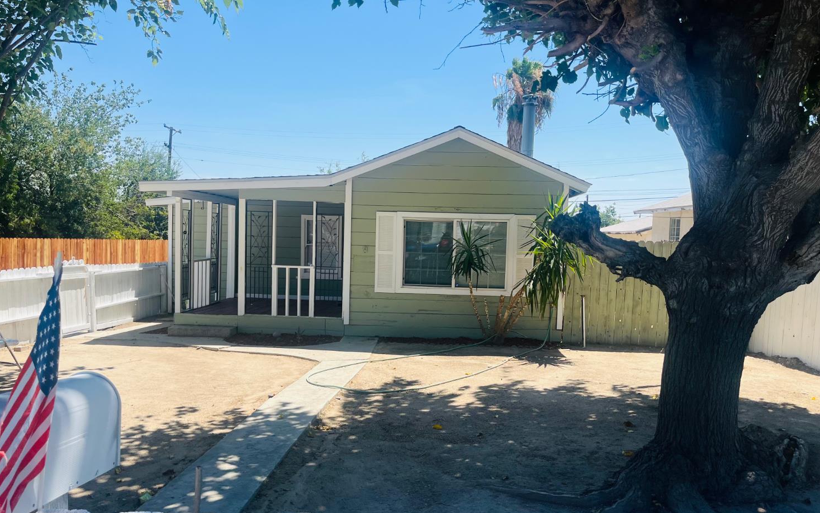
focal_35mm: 28
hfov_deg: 66.5
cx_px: 405
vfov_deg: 44.5
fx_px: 626
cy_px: 285
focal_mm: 5.1
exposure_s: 1/2967
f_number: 1.6
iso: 50
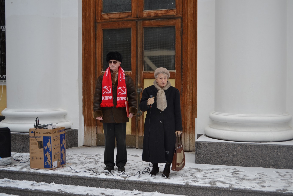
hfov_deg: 43.6
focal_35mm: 45
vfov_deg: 29.9
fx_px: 366
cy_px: 98
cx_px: 146
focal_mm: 30
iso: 110
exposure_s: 1/125
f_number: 4.5
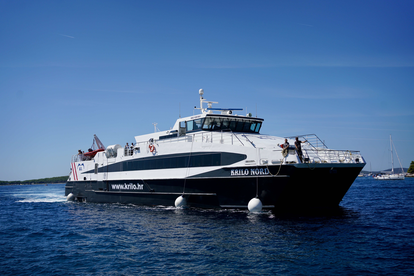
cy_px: 138
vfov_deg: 37.9
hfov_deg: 54.4
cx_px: 207
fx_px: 403
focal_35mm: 35
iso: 200
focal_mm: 35
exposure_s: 1/4000
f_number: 4
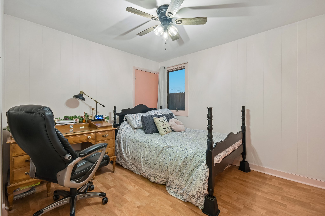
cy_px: 108
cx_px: 162
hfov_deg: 100.4
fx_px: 135
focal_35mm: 15
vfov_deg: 77.3
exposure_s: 1/3.33
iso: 500
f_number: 8
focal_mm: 10
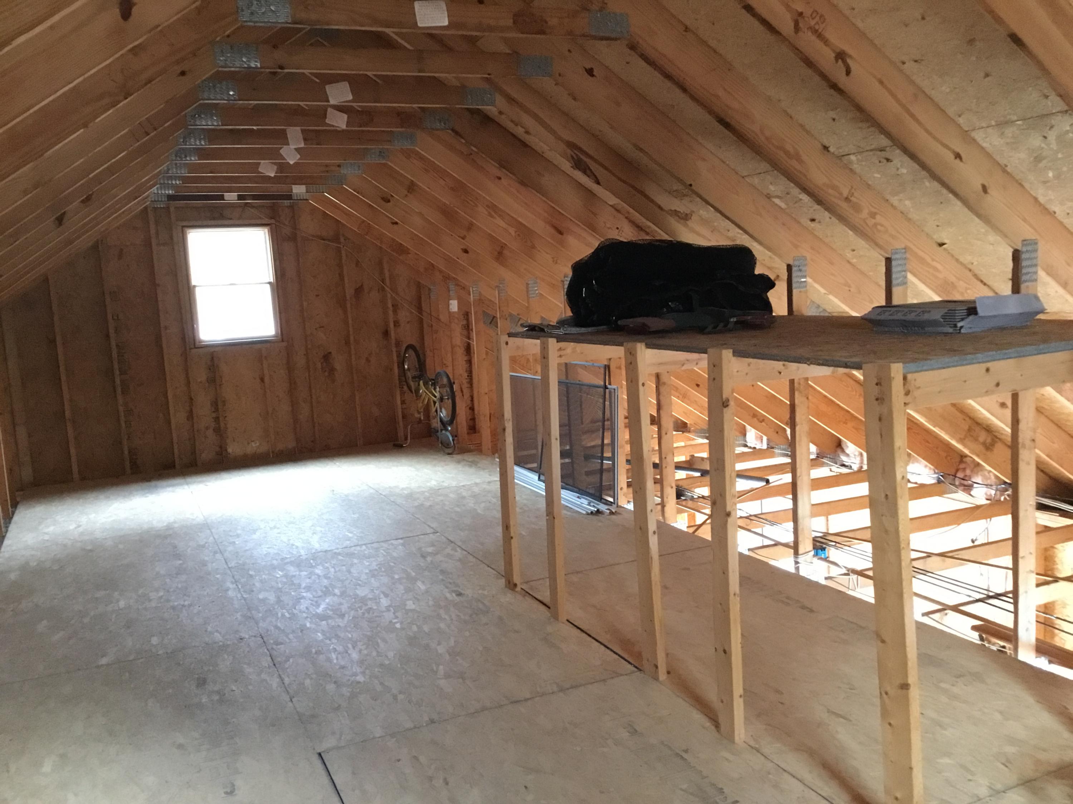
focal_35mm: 31
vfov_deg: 45.4
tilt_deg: -7.0
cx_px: 536
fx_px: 961
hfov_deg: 58.4
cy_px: 402
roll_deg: +2.7
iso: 500
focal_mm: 3.3
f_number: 2.4
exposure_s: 1/15
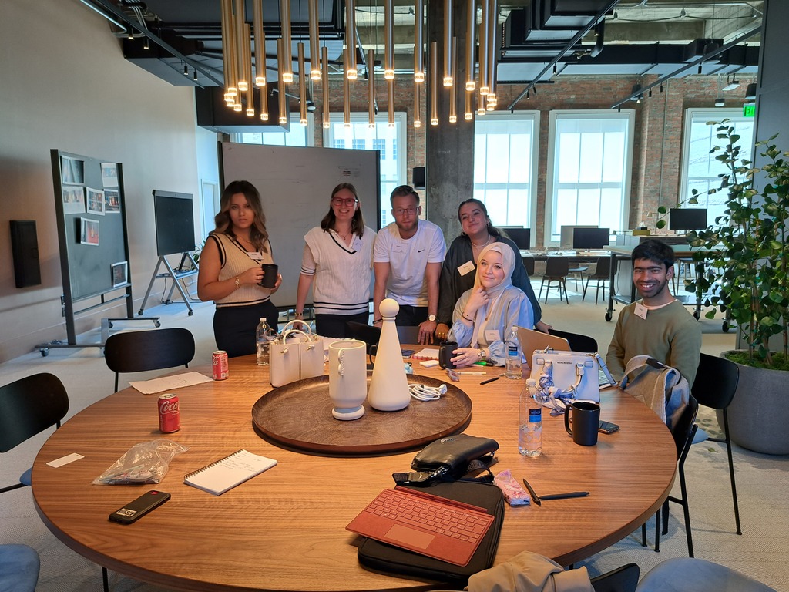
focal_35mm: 24
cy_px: 296
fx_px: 547
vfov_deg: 56.8
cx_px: 394
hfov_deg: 71.6
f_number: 1.8
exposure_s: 1/50
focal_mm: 5.23
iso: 64
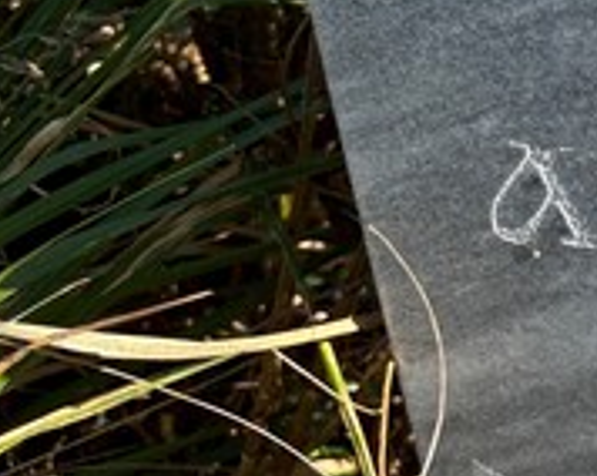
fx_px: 2012
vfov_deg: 13.3
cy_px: -7
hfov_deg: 14.4
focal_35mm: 114
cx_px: 1154
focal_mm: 5.96
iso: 50
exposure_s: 1/763
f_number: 1.6
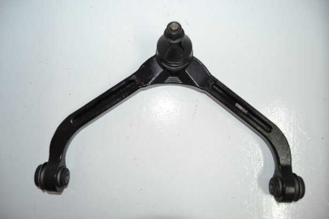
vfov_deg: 47.9
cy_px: 110
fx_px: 247
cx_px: 164
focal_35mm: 27
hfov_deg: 67.4
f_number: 3.5
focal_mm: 18
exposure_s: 1/30
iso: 200
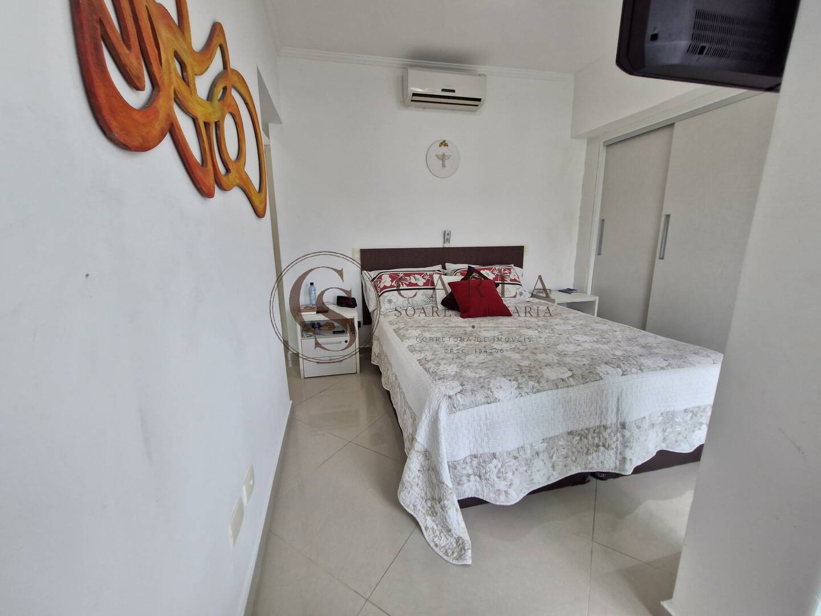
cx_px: 410
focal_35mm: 13
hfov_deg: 106.2
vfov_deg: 89.9
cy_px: 308
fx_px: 308
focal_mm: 1.74
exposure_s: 1/60
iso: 64
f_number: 2.2
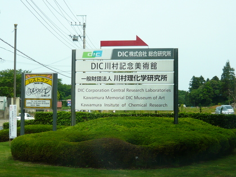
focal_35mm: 61
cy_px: 88
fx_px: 416
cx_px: 118
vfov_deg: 24.0
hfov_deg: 31.7
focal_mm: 6.3
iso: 100
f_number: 2.9
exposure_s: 1/800
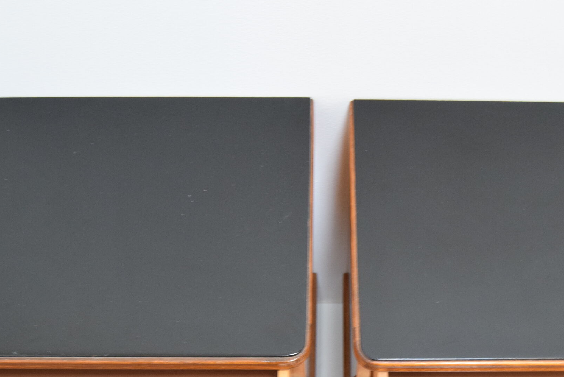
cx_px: 350
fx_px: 784
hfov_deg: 39.3
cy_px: 341
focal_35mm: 50
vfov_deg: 26.1
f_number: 3.5
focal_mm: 18
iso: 1600
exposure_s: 1/20
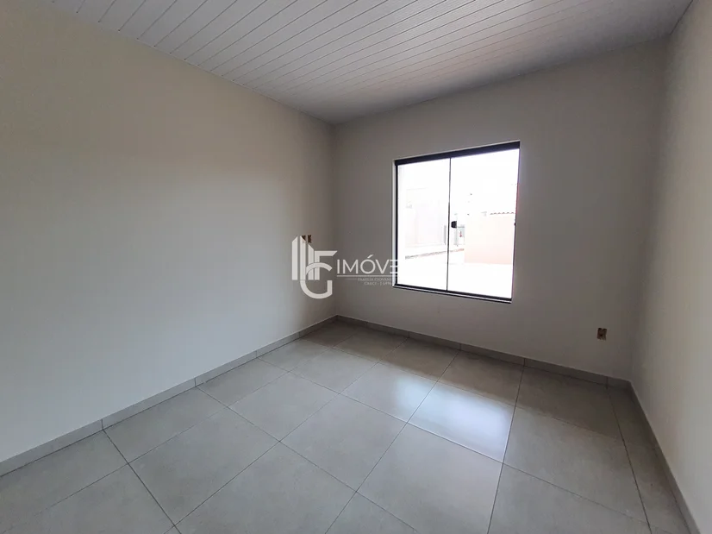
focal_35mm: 13
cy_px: 267
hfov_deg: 106.2
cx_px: 356
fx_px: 267
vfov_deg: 89.9
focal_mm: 1.74
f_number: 2.2
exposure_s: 1/60
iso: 64
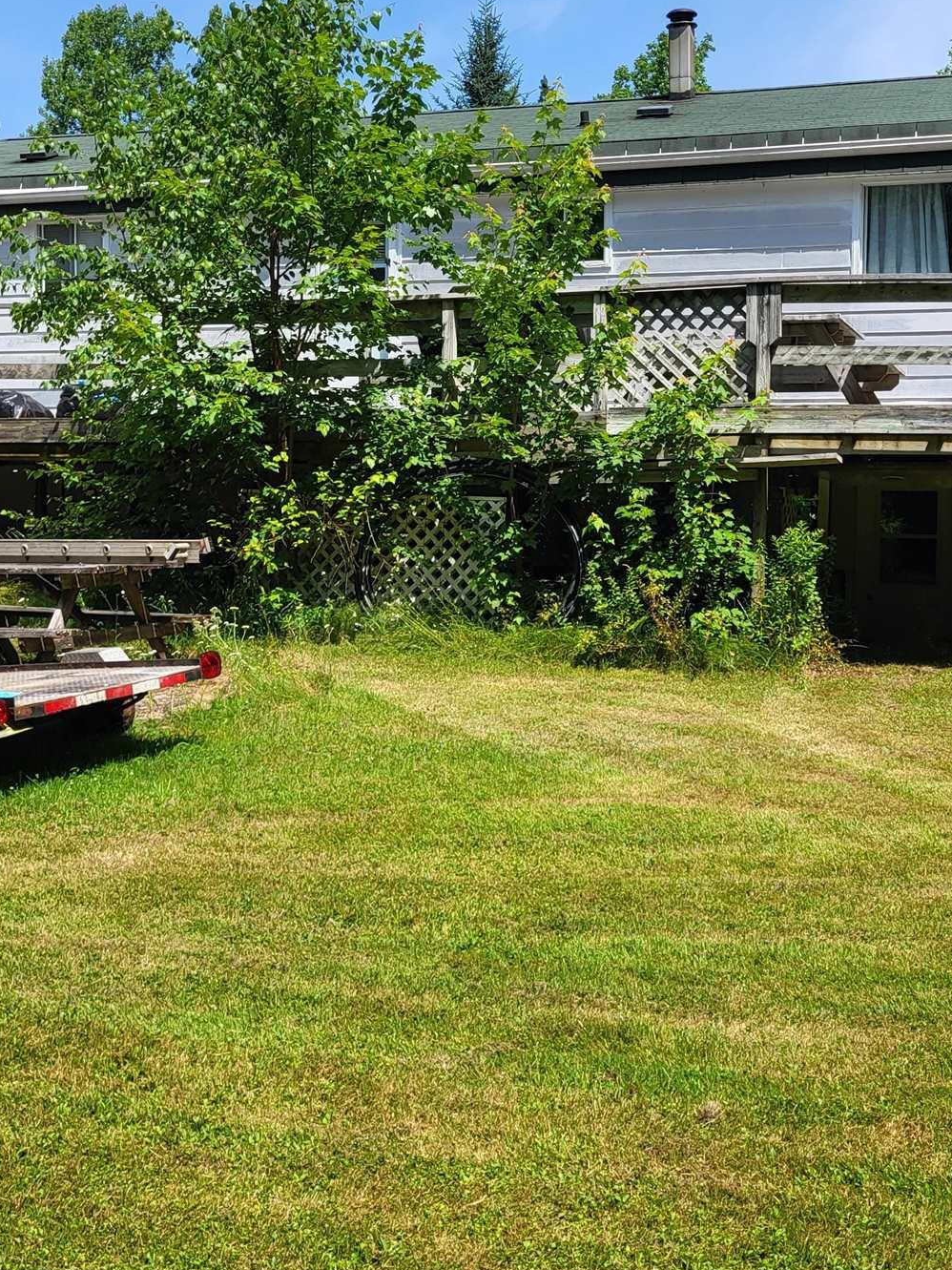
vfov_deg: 42.0
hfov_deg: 32.2
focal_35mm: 45
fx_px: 1650
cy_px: 558
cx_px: 470
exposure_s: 1/1989
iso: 40
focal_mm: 5.4
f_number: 1.8
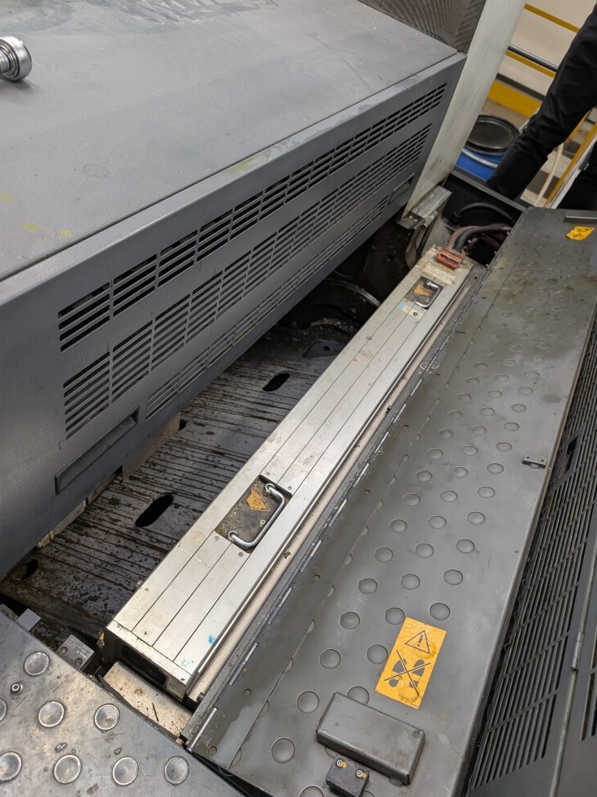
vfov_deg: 69.4
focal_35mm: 25
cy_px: 387
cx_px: 301
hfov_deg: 54.8
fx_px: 575
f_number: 1.68
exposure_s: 1/42
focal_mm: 6.9
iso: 23
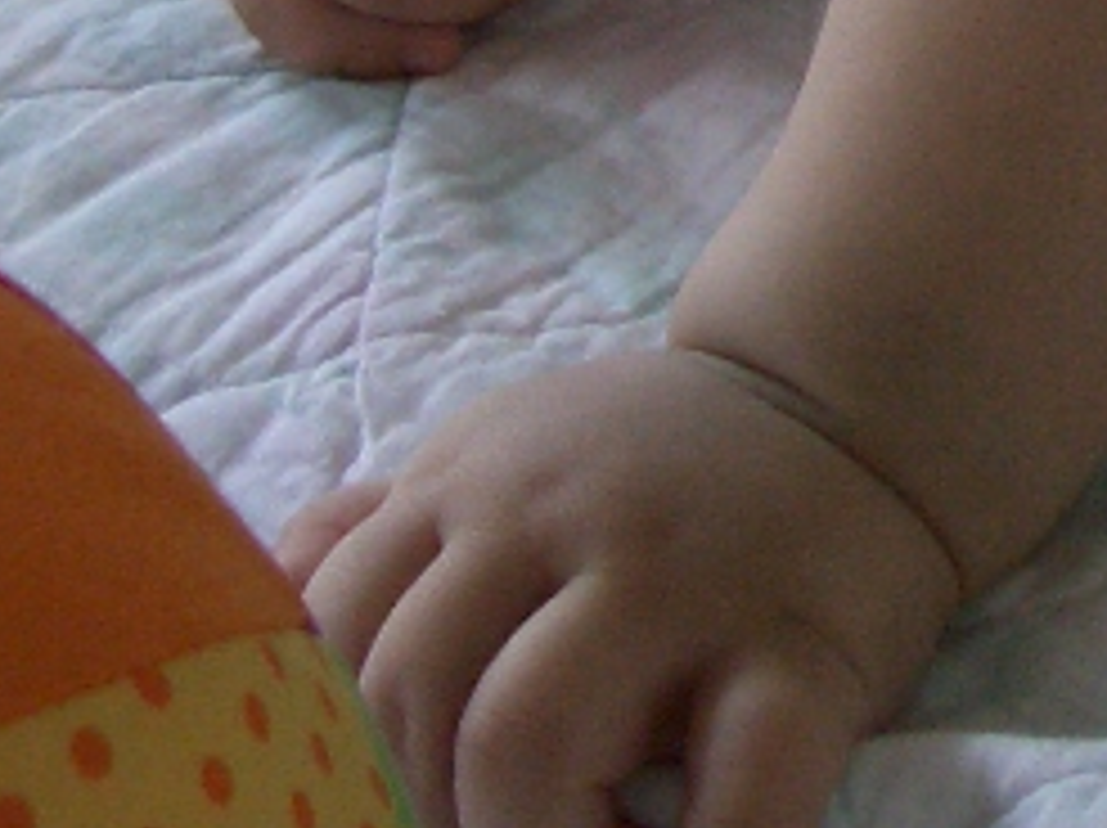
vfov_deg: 7.9
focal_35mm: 172
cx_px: 1809
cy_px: -1256
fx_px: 5495
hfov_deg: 10.9
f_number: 2.8
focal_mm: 7.1
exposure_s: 1/100
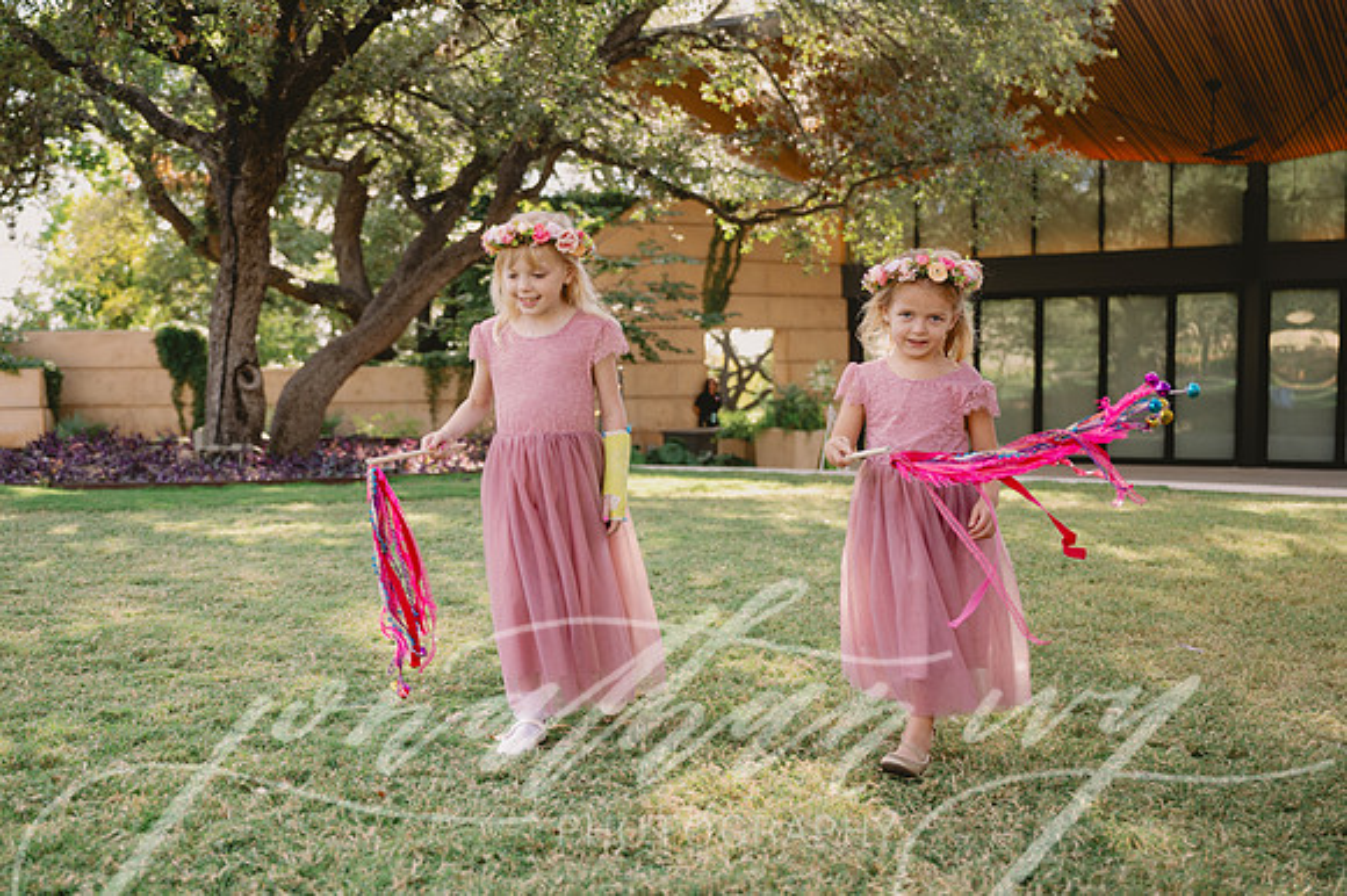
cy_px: 485
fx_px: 1511
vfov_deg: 33.0
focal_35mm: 40
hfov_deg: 47.9
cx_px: 570
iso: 80
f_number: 2.8
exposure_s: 1/320
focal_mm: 35
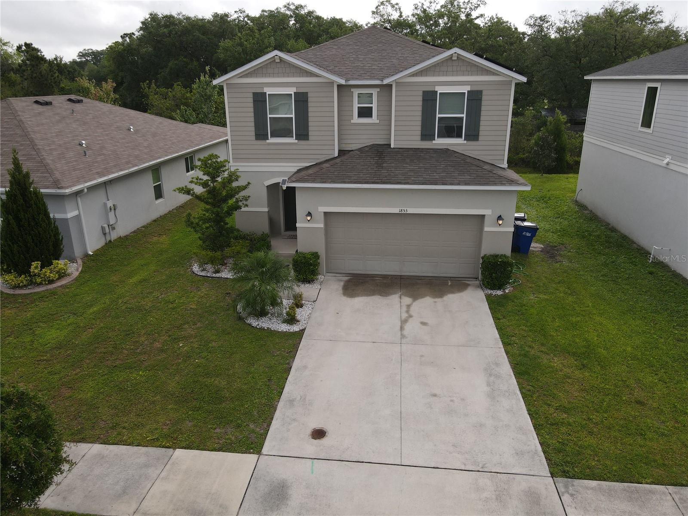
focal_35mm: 24
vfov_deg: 56.8
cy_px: 258
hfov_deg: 71.6
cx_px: 344
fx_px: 477
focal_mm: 4.5
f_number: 2.8
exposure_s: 1/500
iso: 100
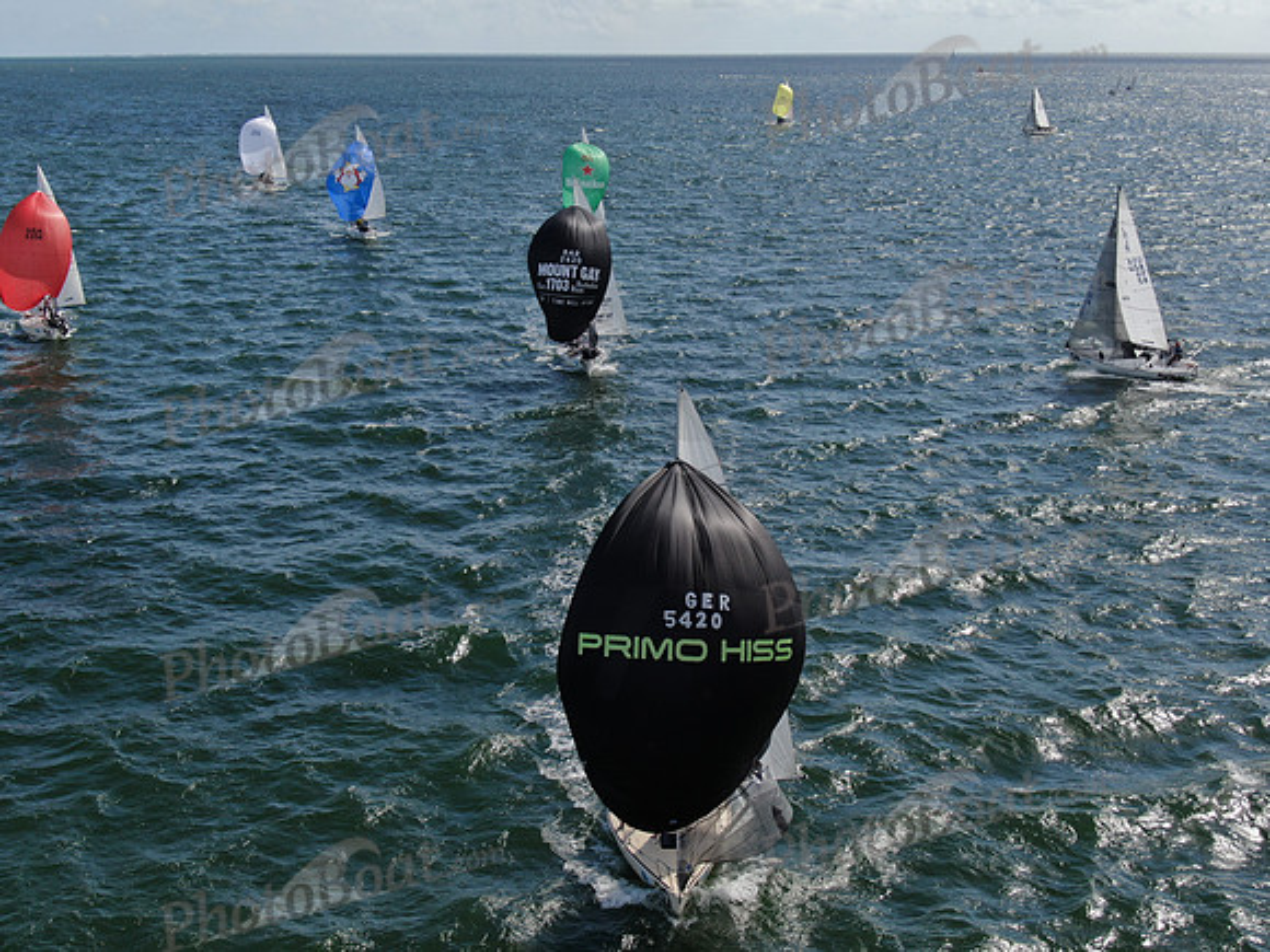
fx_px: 1761
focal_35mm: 48
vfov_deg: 30.3
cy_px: 476
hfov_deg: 39.7
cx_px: 635
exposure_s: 1/1250
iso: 100
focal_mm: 8.6
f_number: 3.8
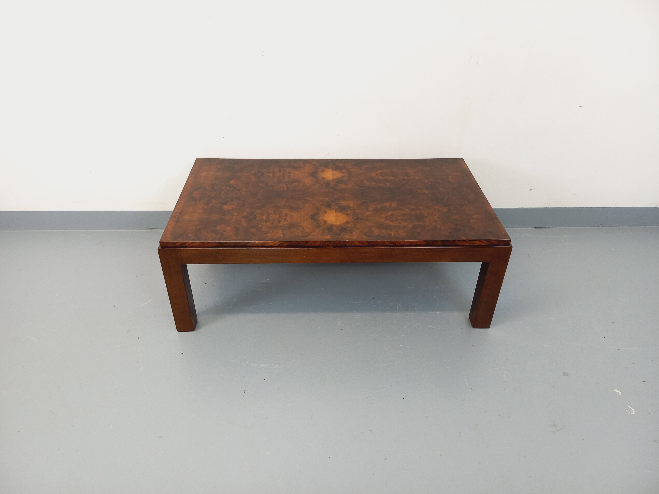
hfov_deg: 69.4
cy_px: 247
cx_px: 330
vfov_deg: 54.9
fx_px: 476
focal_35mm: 25
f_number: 1.8
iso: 160
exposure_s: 1/50
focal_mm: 4.65
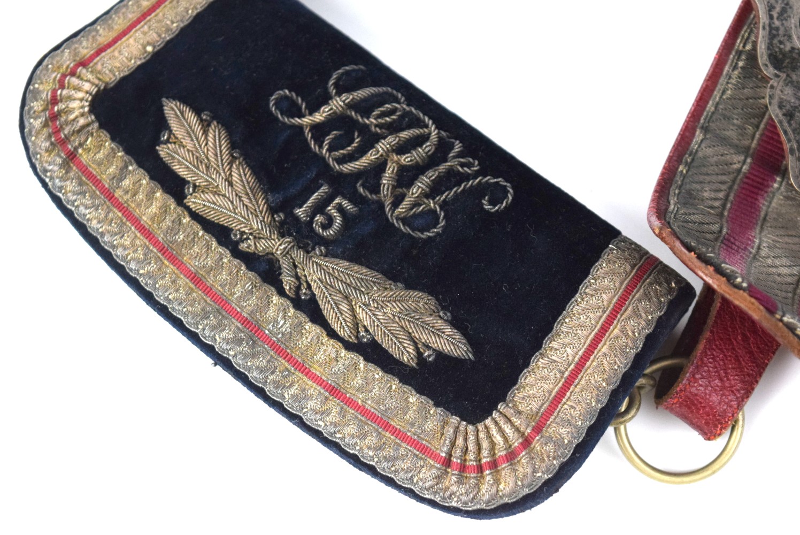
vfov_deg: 16.6
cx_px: 400
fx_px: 1835
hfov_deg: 24.6
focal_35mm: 82
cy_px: 268
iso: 1600
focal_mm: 55
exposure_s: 1/2000
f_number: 5.6
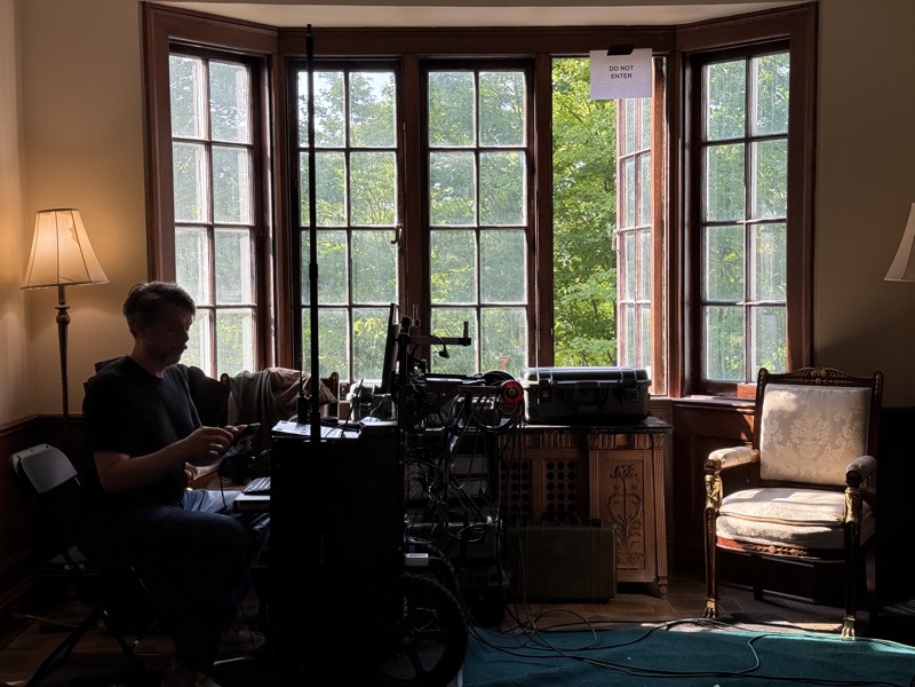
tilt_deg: -2.8
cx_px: 458
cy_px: 344
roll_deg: +0.8
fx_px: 1269
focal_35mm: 48
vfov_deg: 30.3
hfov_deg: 39.7
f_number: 1.78
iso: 64
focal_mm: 6.76
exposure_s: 1/359
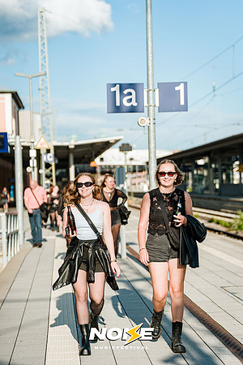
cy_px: 182
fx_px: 861
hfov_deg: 16.1
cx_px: 122
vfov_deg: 23.9
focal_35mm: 85
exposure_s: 1/3200
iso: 100
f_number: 2.8
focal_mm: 85
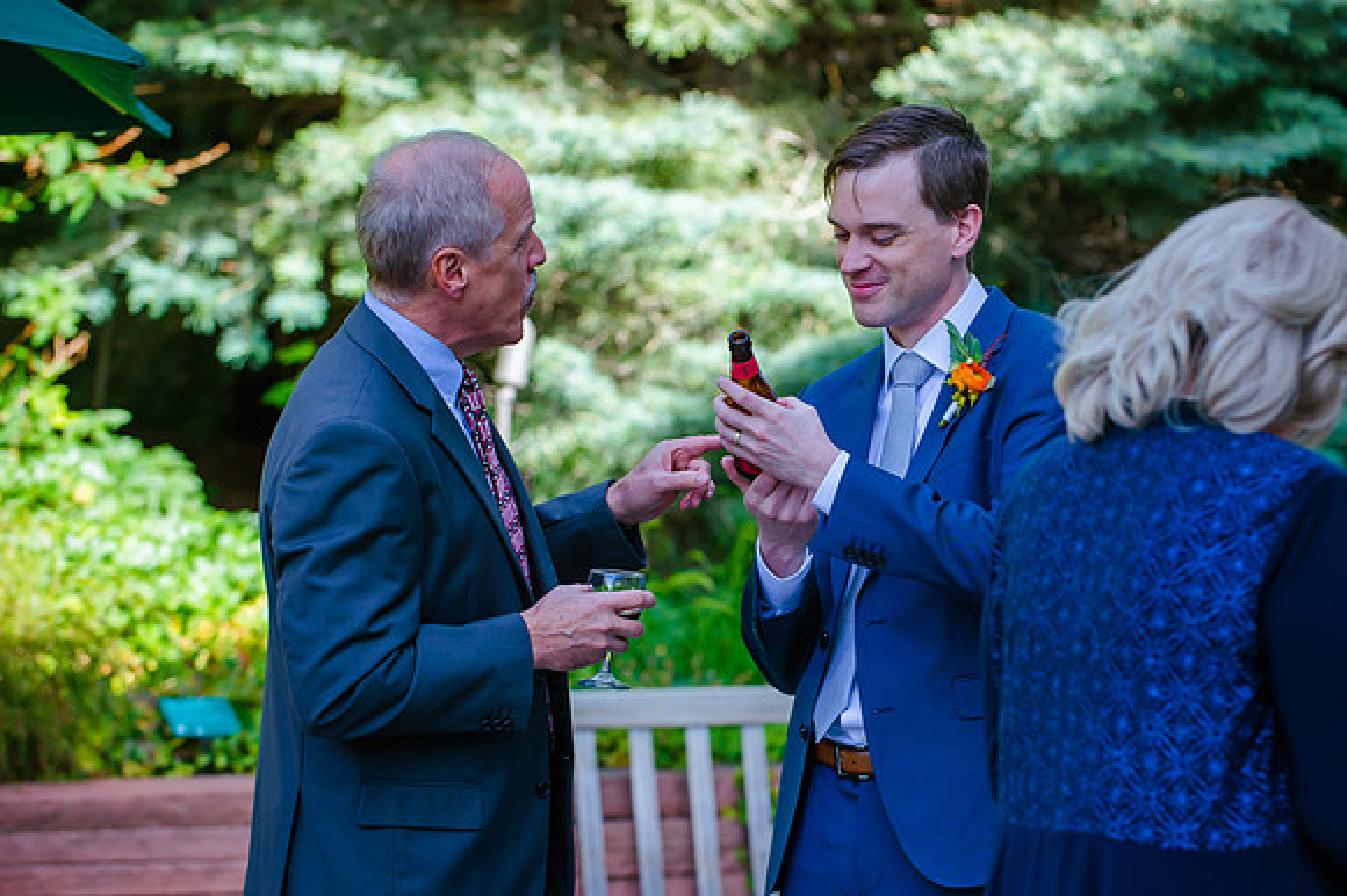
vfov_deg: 8.6
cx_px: 878
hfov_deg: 12.9
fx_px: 5941
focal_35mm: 159
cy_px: 440
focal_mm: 120
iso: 400
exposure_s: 1/400
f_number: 4.5
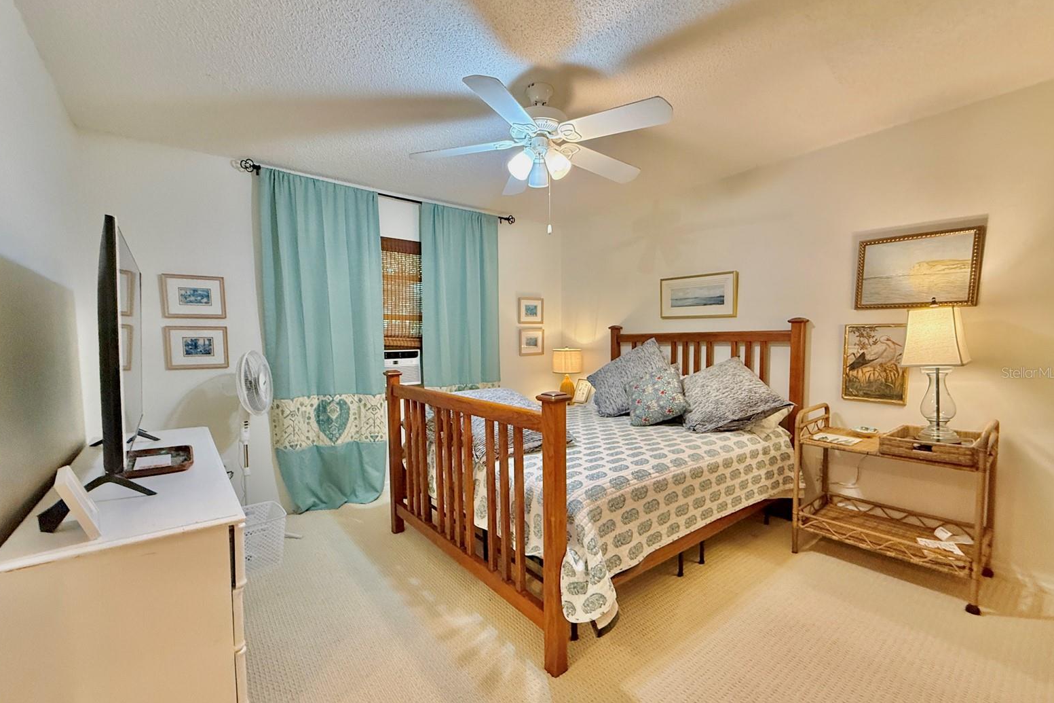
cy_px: 372
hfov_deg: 100.4
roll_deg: +0.2
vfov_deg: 77.2
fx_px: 439
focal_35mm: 15
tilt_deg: -3.8
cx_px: 523
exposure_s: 1/60
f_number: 2.2
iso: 500
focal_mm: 2.22
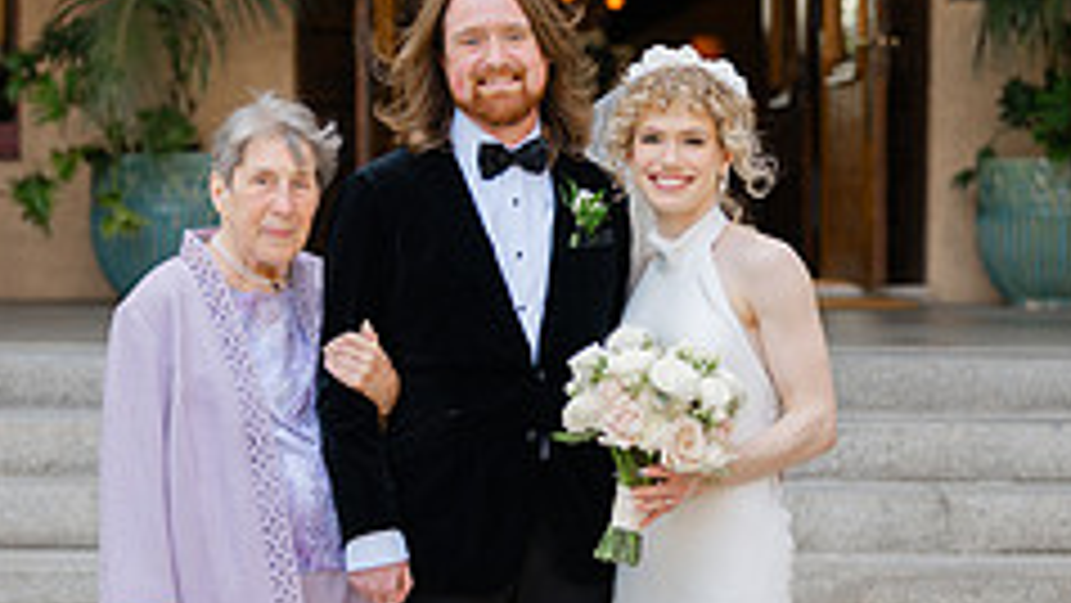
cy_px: 374
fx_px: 2812
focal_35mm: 99
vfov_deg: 12.2
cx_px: 513
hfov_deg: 21.6
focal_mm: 50
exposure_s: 1/320
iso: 64
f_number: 2
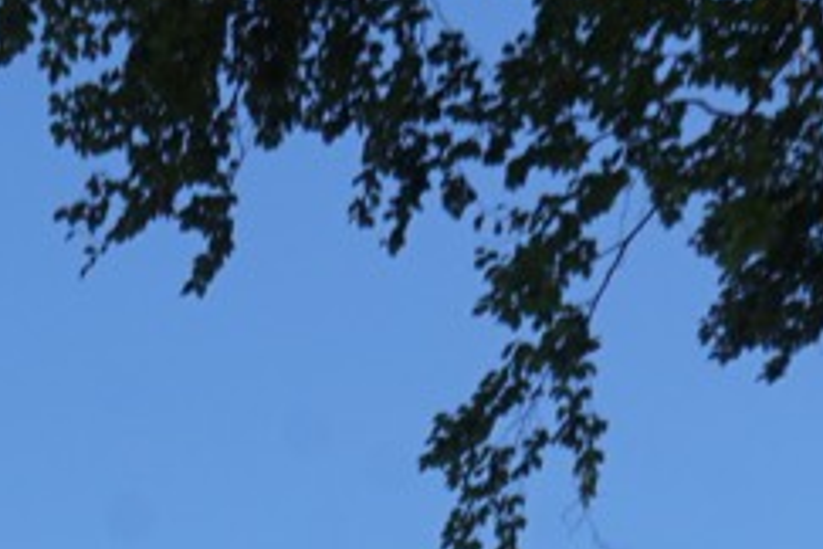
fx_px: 4366
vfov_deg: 6.5
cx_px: -501
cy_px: 1705
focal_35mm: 191
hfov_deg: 10.3
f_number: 10
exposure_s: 1/125
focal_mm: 29
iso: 100
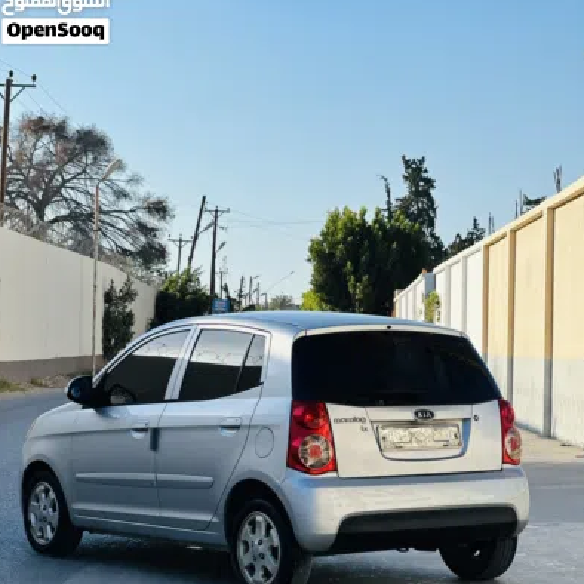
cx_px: 292
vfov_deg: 18.8
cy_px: 380
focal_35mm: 92
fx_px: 1756
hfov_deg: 18.9
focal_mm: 9
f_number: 2.8
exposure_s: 1/649
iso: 32
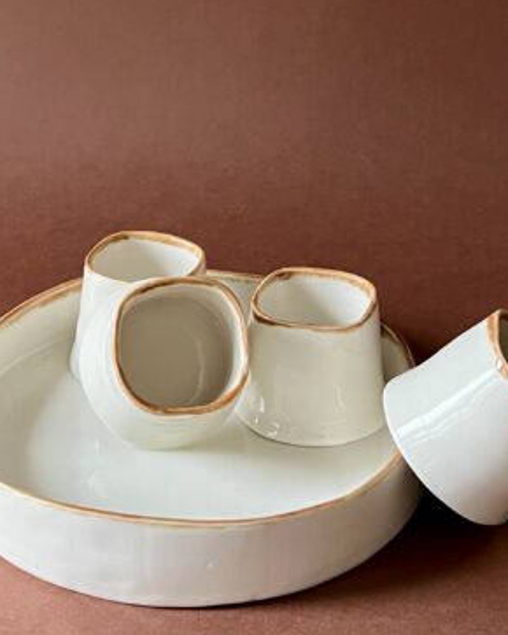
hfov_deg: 51.5
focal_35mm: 28
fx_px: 527
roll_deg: -1.9
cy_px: 343
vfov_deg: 62.2
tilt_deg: -21.9
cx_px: 259
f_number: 1.6
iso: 500
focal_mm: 5.1
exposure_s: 1/41
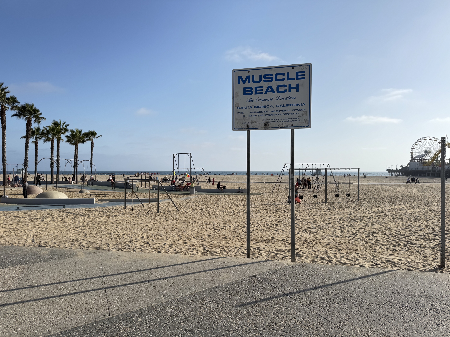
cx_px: 225
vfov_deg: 56.8
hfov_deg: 71.6
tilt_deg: -0.9
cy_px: 168
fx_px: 312
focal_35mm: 24
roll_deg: -0.1
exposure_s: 1/4950
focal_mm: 6.76
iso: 80
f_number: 1.78
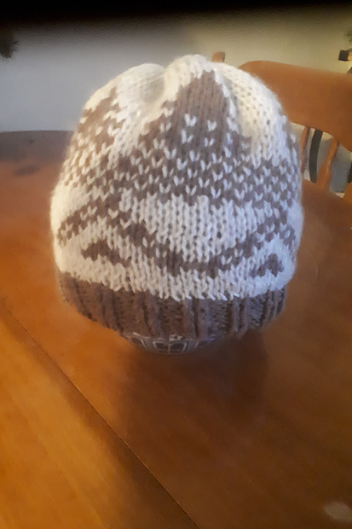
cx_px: 154
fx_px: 426
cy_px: 262
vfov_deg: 63.7
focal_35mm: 29
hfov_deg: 44.8
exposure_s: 1/10
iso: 1600
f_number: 1.9
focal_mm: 3.6
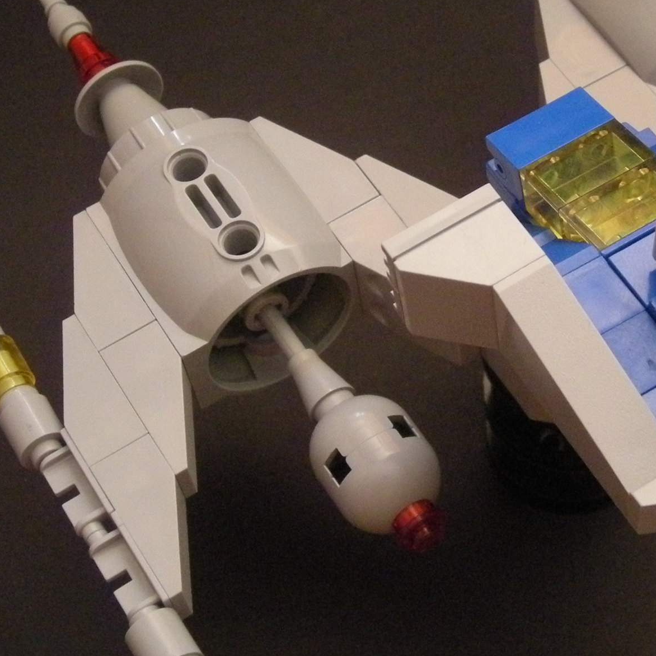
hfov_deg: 20.1
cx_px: 445
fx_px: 1844
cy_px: 254
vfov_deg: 20.1
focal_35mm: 86
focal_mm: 7.1
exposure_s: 1/1.6
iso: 400
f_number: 3.1
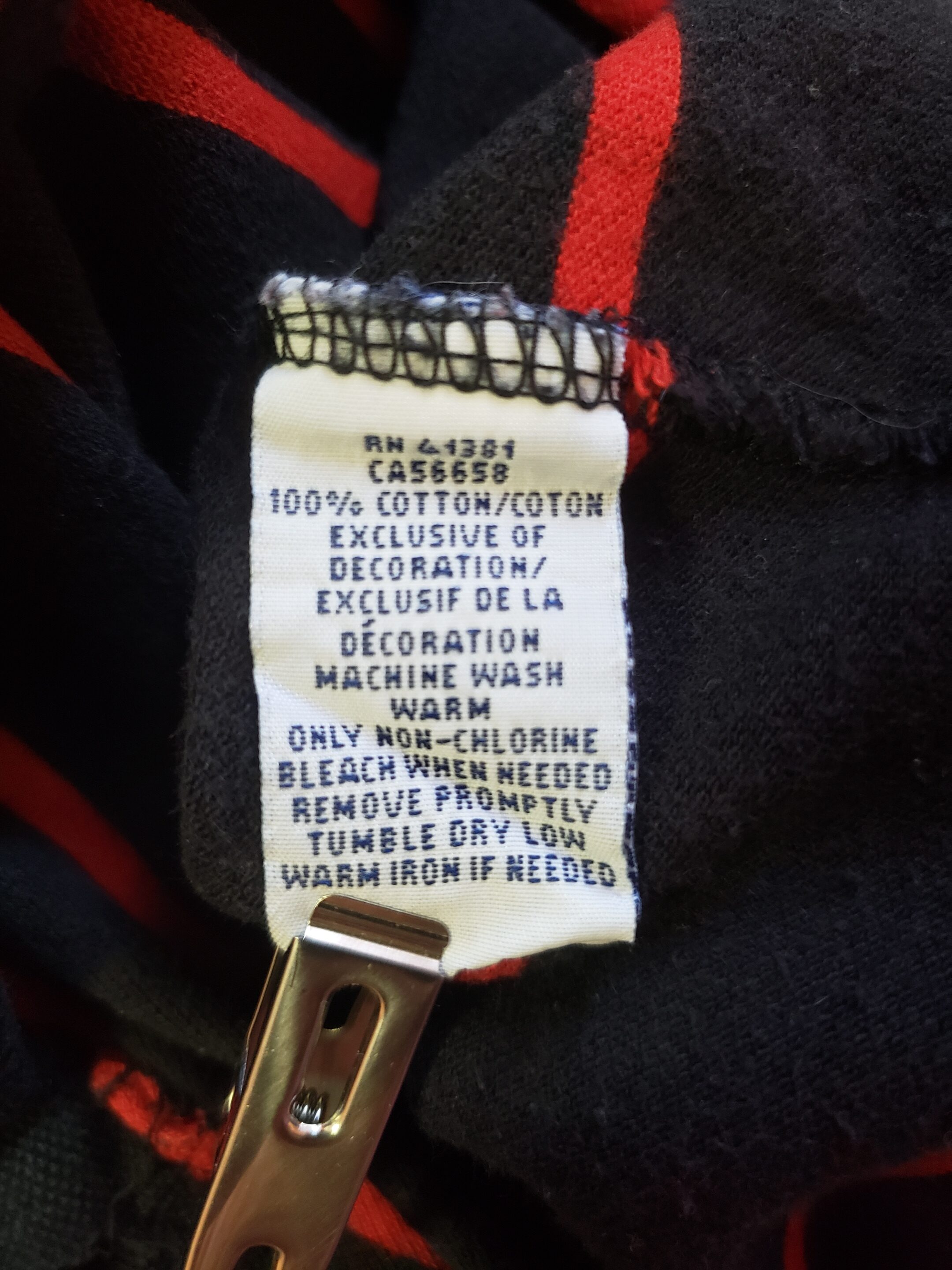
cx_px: 476
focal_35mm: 26
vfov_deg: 67.3
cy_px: 635
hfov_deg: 53.1
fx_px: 953
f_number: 1.5
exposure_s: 1/20
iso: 250
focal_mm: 4.3
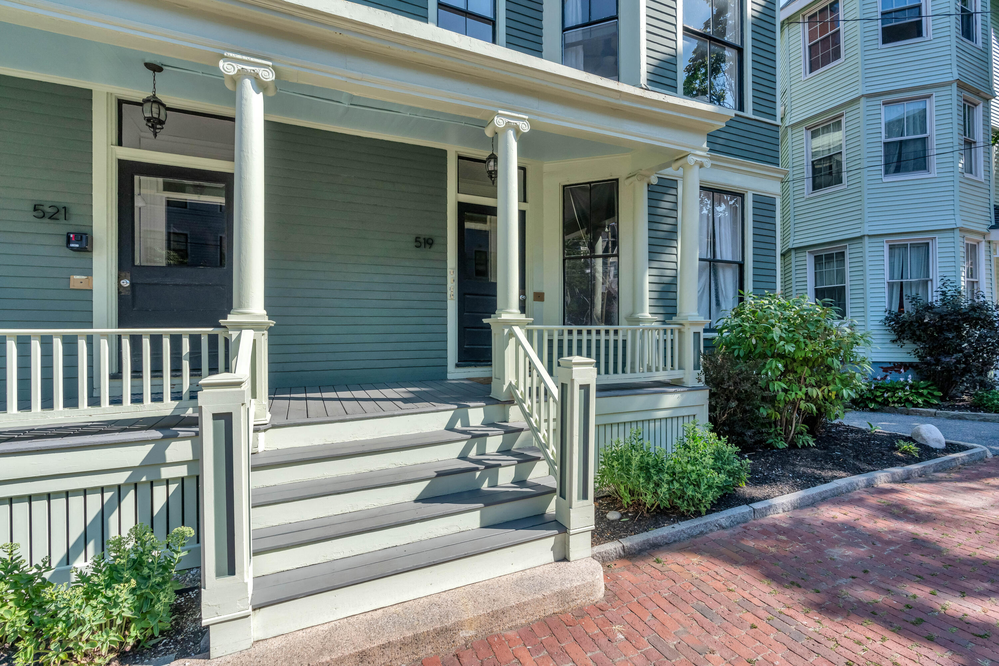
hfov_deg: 96.7
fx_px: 444
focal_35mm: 16
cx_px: 500
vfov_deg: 73.8
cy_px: 333
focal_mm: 16
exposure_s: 1/1500
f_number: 8
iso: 800
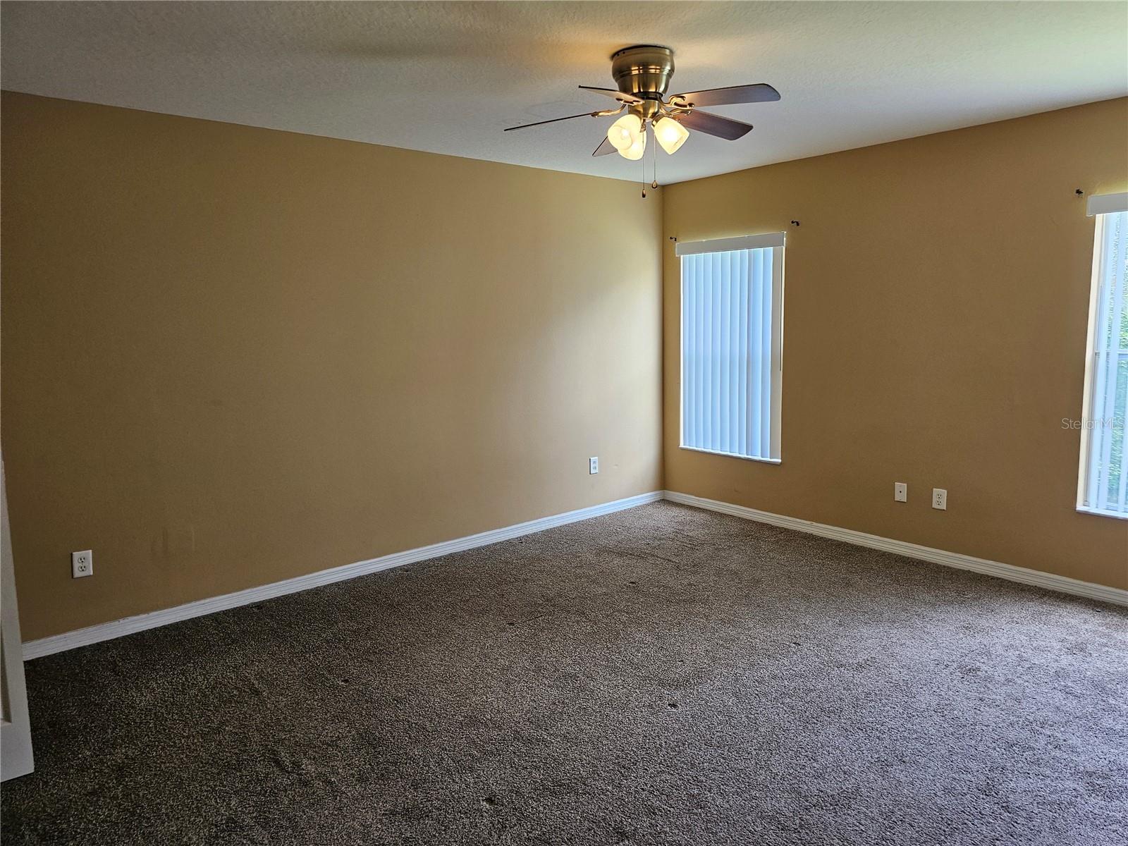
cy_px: 423
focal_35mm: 23
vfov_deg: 58.9
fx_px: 749
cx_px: 564
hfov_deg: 73.9
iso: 250
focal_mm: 6.3
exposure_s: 1/120
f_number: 1.7
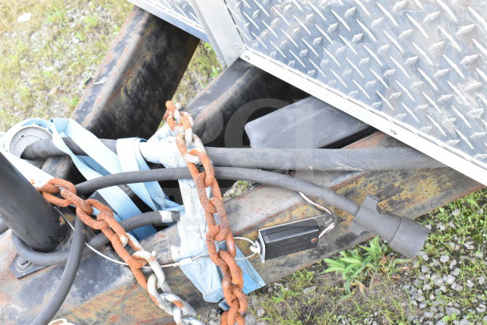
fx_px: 690
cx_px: 244
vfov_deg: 26.5
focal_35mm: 51
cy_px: 162
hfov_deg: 38.9
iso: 6400
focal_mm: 34
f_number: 11
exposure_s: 1/500
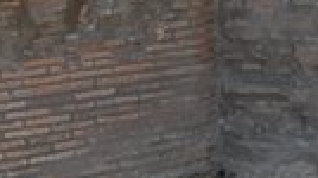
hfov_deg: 7.2
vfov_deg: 4.2
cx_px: 755
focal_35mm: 282
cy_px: -324
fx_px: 2375
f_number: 10
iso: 200
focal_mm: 24
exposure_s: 1/100
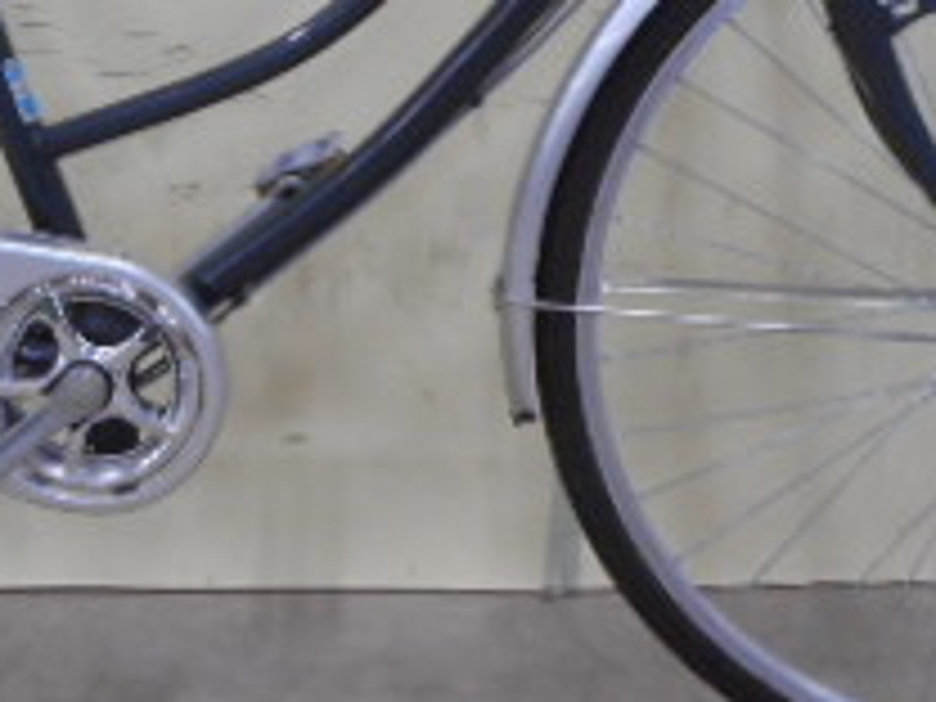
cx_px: 315
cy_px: 0
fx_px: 2082
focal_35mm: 77
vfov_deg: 18.6
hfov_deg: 25.2
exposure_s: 1/25
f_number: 3.7
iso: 400
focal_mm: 4.5
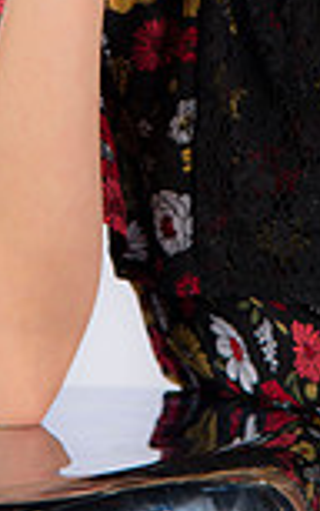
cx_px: 272
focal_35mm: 314
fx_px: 4369
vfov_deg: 6.6
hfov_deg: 4.2
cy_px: -234
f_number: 5.6
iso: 100
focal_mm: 105
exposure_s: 1/200
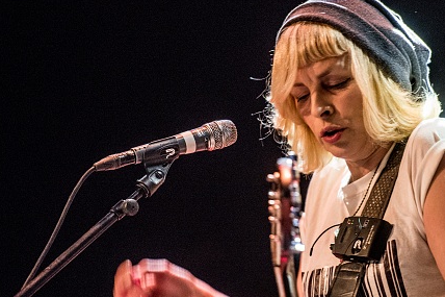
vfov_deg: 4.1
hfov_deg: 6.1
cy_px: 181
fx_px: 4164
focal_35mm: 337
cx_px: 335
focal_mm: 200
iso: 1600
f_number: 2.8
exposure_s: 1/80
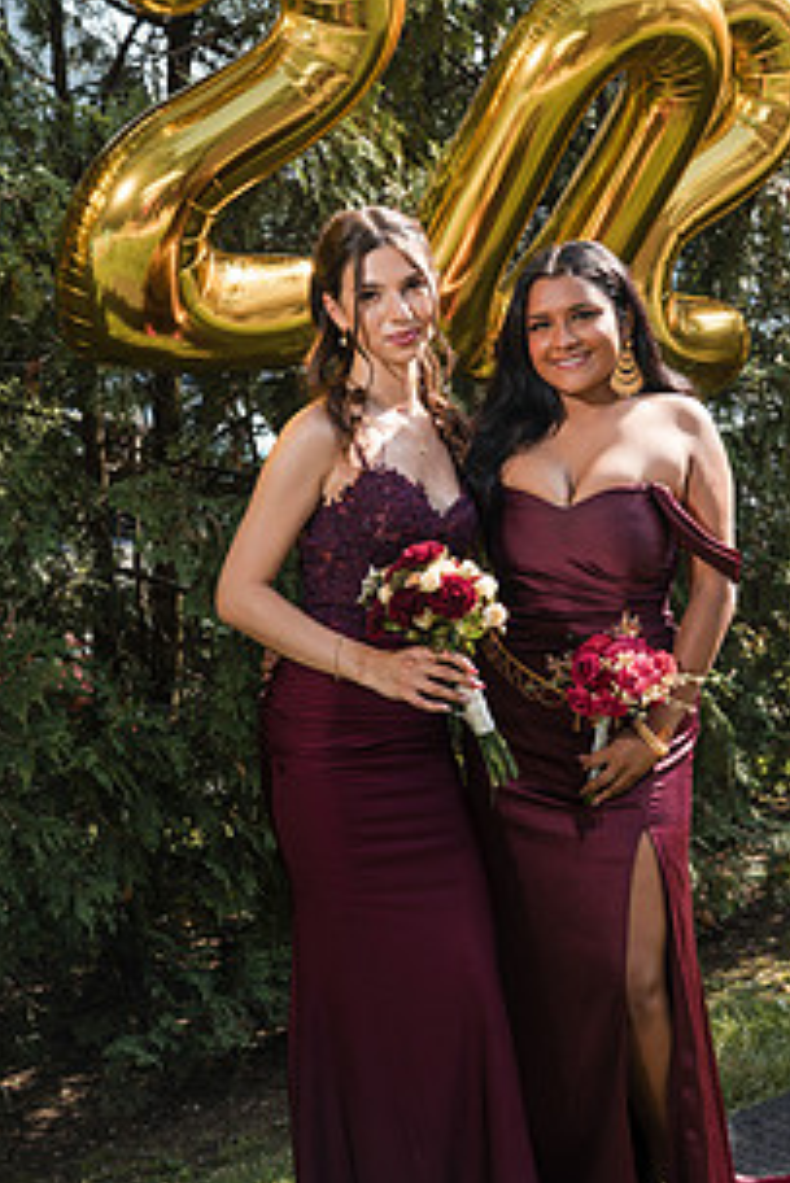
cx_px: 541
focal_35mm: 68
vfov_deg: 29.6
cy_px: 634
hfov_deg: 20.0
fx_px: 2236
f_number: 5
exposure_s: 1/250
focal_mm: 46
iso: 200
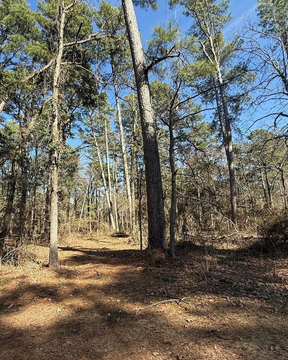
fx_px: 202
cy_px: 186
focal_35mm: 19
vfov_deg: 83.2
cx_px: 125
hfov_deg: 70.6
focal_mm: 2.22
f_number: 2.2
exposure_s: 1/559
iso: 50
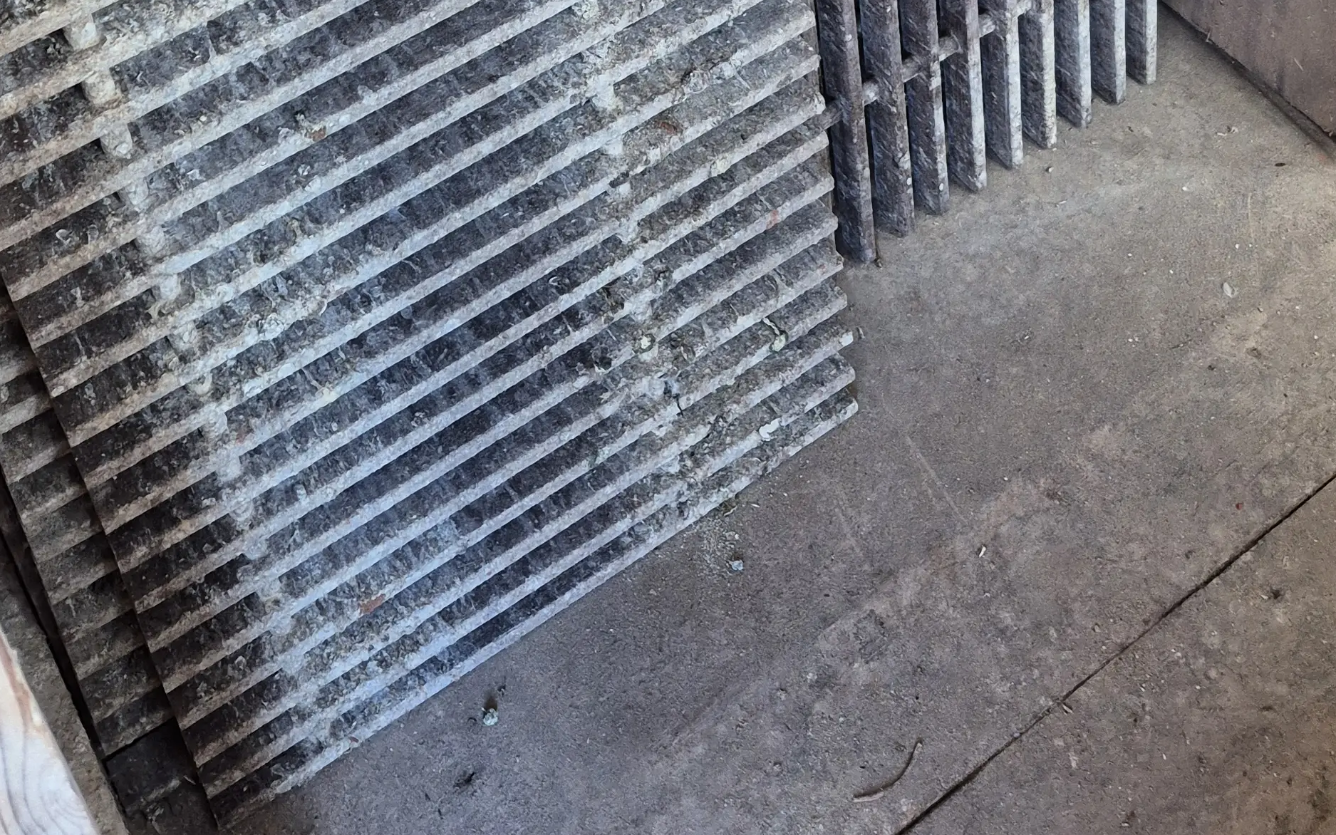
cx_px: 658
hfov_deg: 38.9
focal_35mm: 52
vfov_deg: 20.8
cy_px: -445
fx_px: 1893
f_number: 1.8
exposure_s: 1/100
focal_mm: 5.4
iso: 250
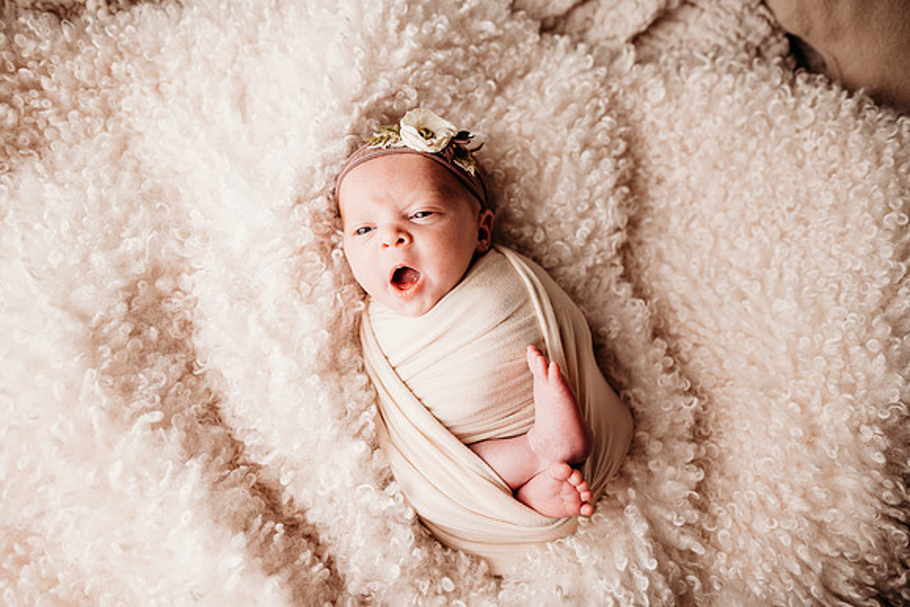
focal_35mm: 24
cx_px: 455
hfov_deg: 73.7
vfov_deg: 53.2
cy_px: 304
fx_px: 607
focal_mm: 24
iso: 100
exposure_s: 1/160
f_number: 2.5
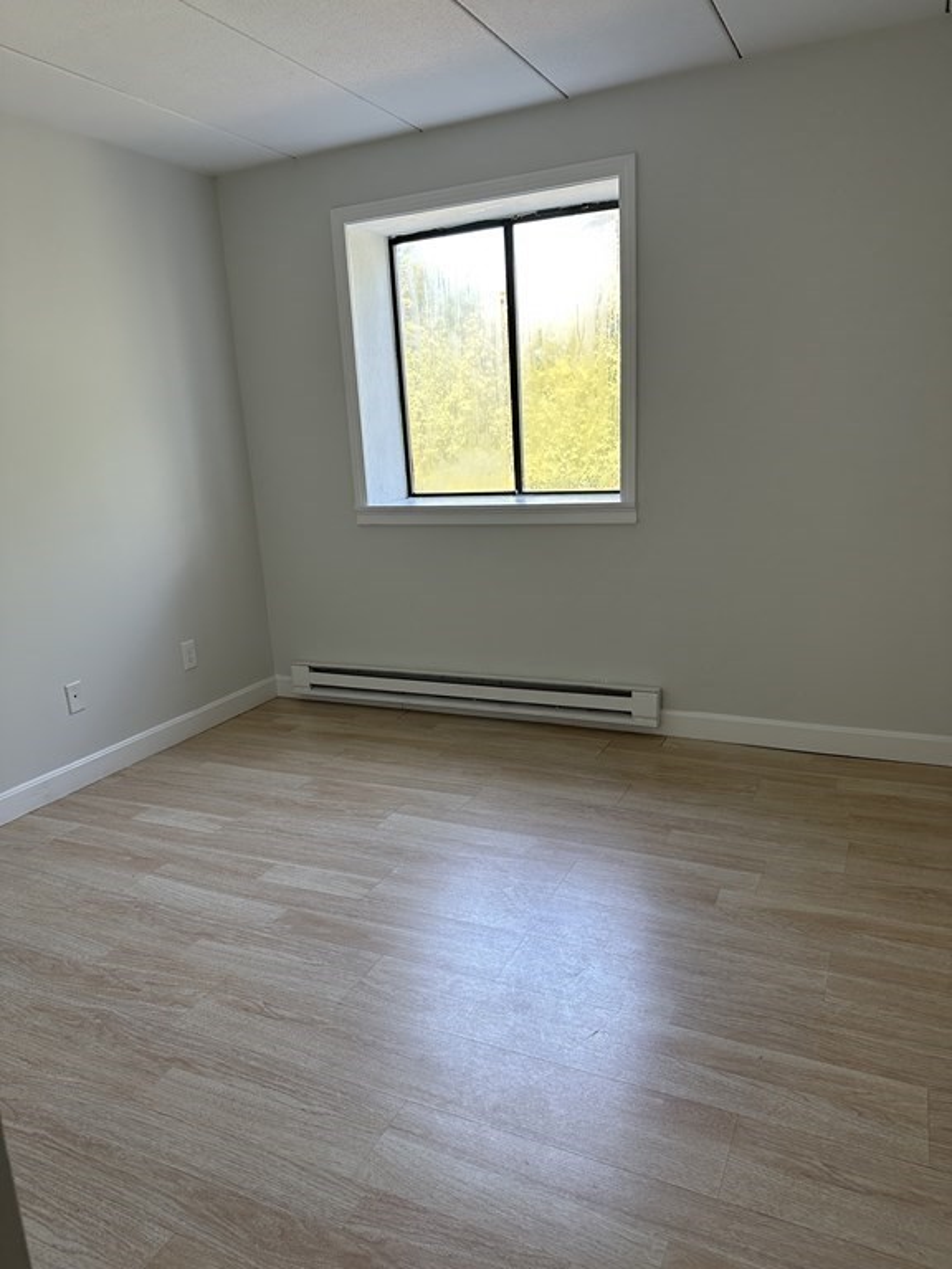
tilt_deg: -13.3
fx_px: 880
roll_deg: +3.4
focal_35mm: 24
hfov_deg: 56.8
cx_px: 476
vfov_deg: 71.6
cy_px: 634
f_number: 1.78
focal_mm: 6.86
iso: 125
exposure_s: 1/121
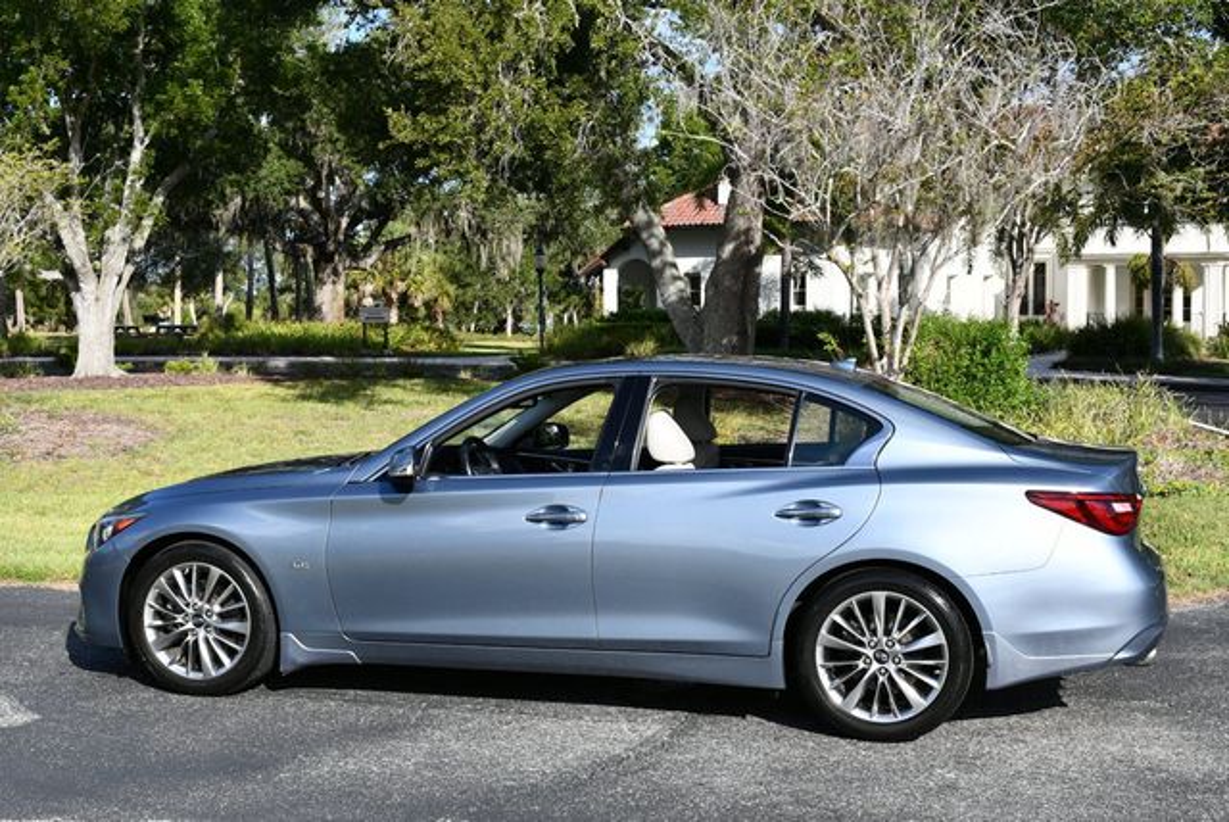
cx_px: 614
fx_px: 1640
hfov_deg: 41.1
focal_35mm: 48
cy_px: 411
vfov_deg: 28.1
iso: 110
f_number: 8
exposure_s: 1/250
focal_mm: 24
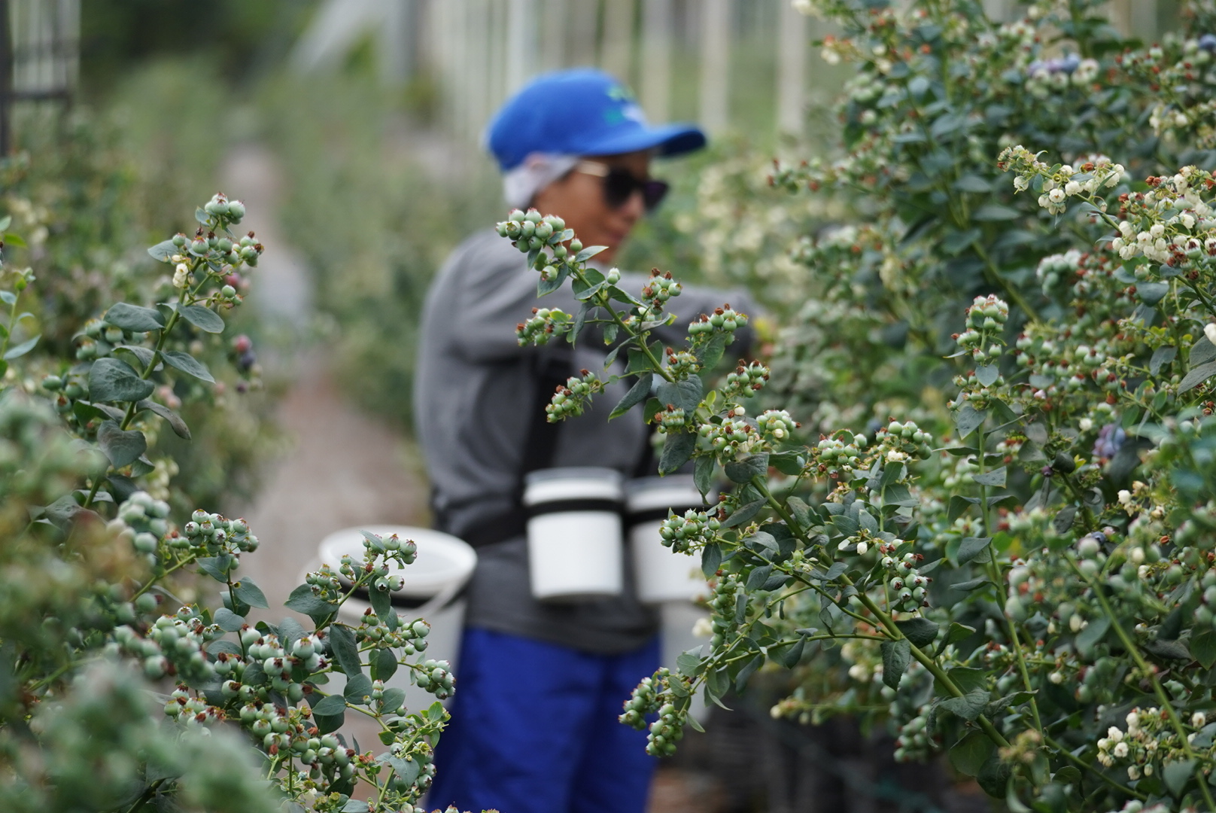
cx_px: 608
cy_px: 406
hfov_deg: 7.8
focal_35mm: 265
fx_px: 8957
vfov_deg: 5.2
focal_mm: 177
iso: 640
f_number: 5.6
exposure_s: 1/320
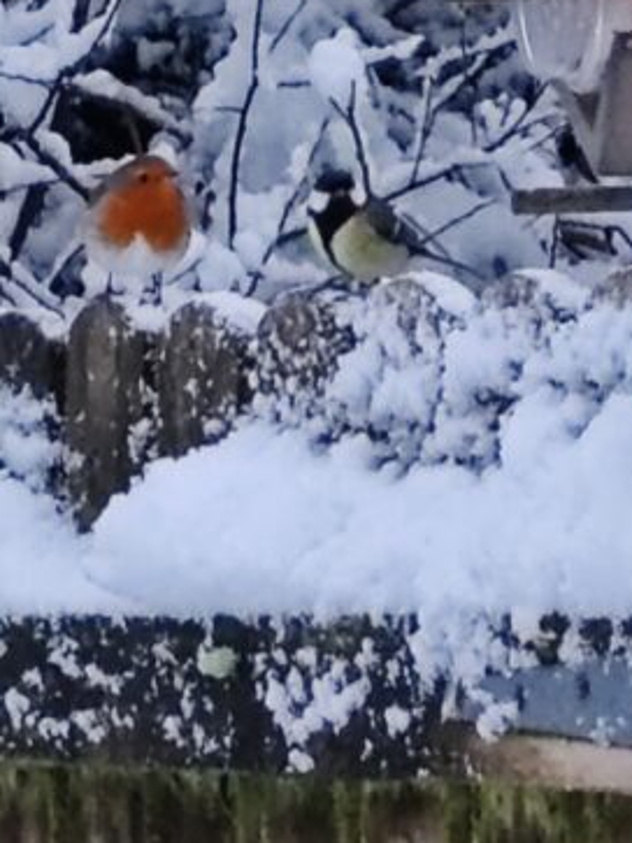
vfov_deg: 5.3
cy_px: 260
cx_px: 352
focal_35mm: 377
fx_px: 9183
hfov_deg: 3.9
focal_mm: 6.12
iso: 1250
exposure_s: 1/100
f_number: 1.9
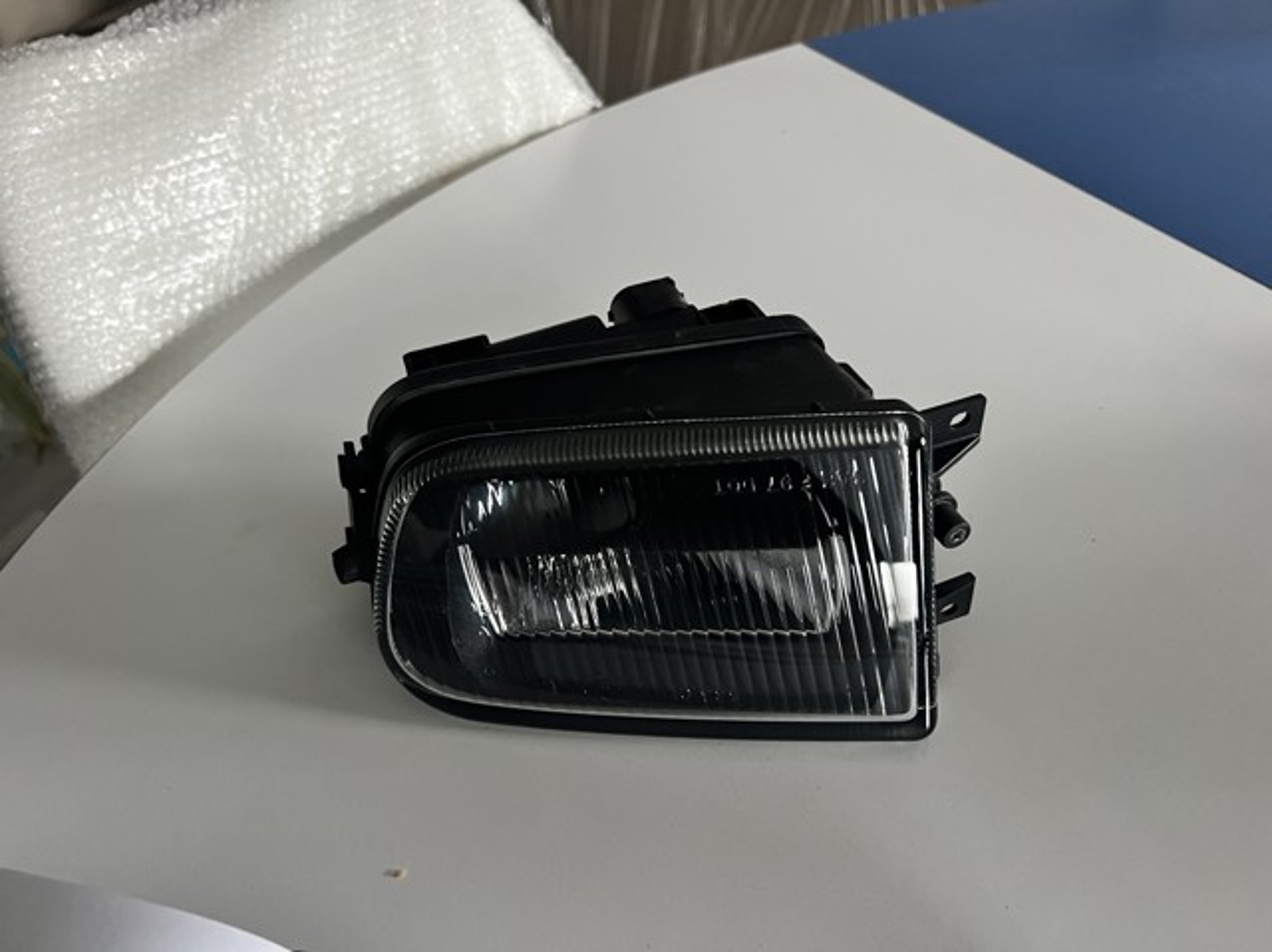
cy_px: 476
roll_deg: +7.7
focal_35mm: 26
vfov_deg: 53.0
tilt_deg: -42.4
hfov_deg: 67.3
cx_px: 636
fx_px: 955
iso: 500
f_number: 1.5
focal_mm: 5.7
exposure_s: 1/49
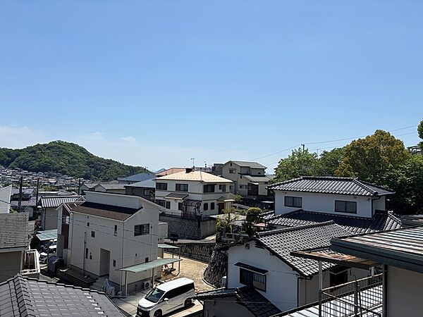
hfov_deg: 67.3
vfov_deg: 53.1
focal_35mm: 26
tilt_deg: +1.9
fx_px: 318
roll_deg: -0.7
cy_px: 158
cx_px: 212
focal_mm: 5.96
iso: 50
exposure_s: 1/5952
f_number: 1.6
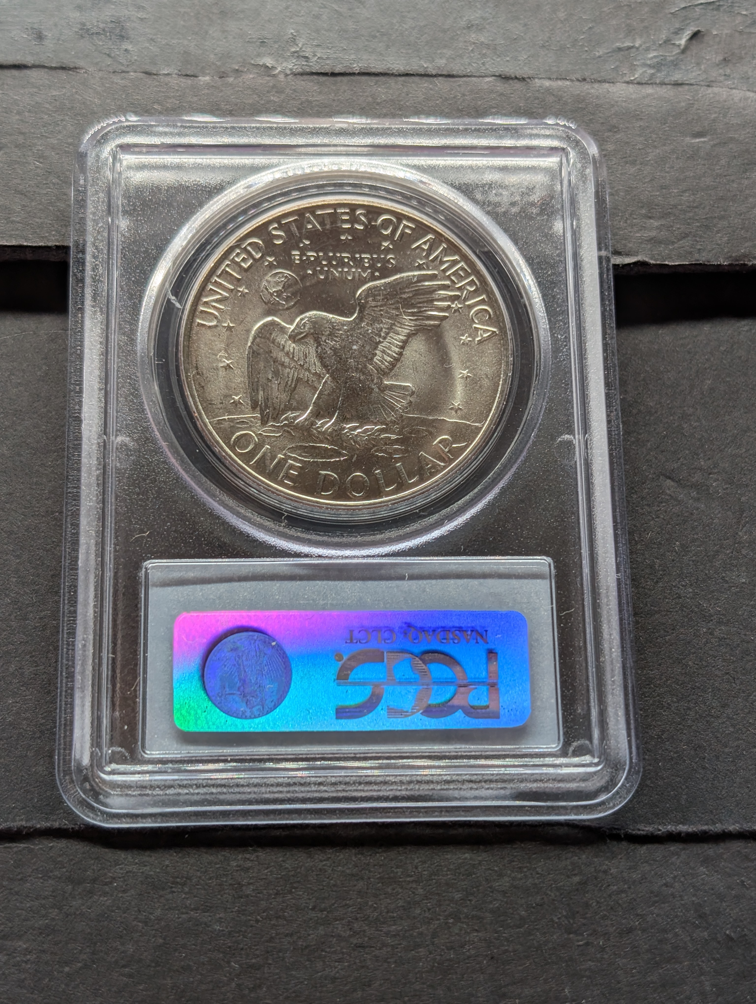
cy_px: 502
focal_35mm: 49
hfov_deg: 29.7
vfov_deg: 38.9
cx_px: 378
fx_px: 1423
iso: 50
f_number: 1.68
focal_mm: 6.9
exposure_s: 1/76.4
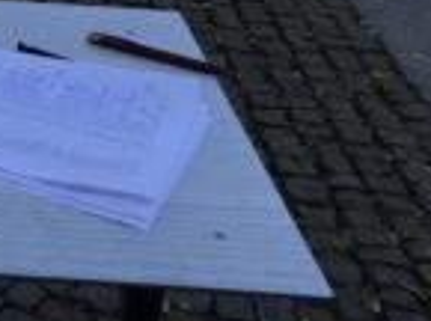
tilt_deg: -9.0
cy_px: -175
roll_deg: -0.1
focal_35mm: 93
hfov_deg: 19.6
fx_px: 1155
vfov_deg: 14.6
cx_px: -116
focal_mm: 3.99
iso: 20
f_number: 1.8
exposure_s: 1/591
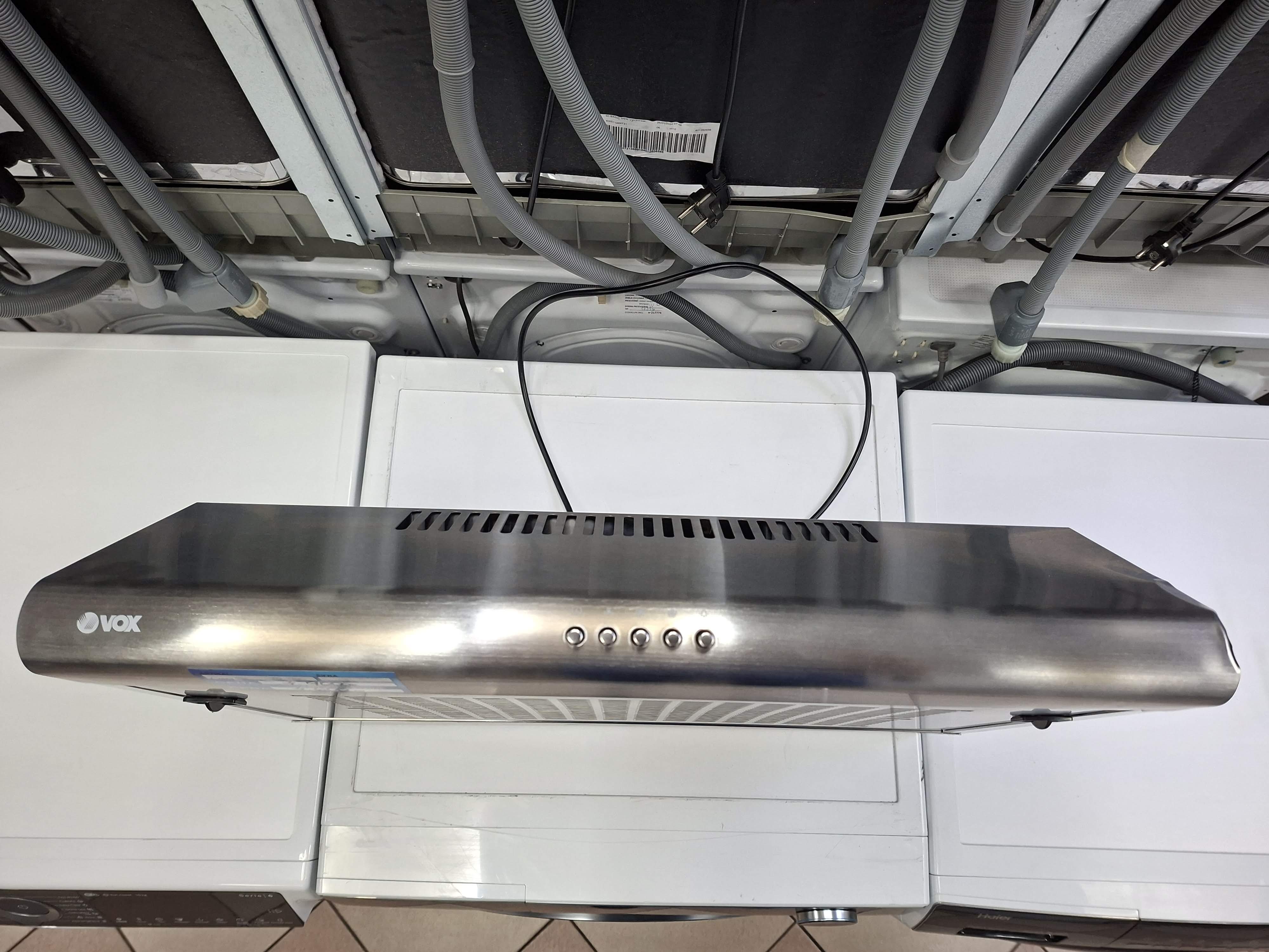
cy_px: 476
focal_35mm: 23
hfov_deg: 73.9
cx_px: 634
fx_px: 843
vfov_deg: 58.9
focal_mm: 5.54
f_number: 1.8
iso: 250
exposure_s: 1/120
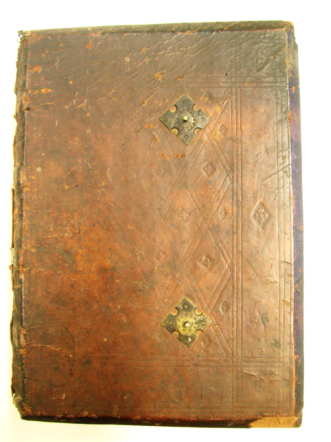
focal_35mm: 37
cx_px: 166
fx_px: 472
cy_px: 221
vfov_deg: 50.1
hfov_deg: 38.7
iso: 100
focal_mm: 6.1
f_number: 2.8
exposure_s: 1/15
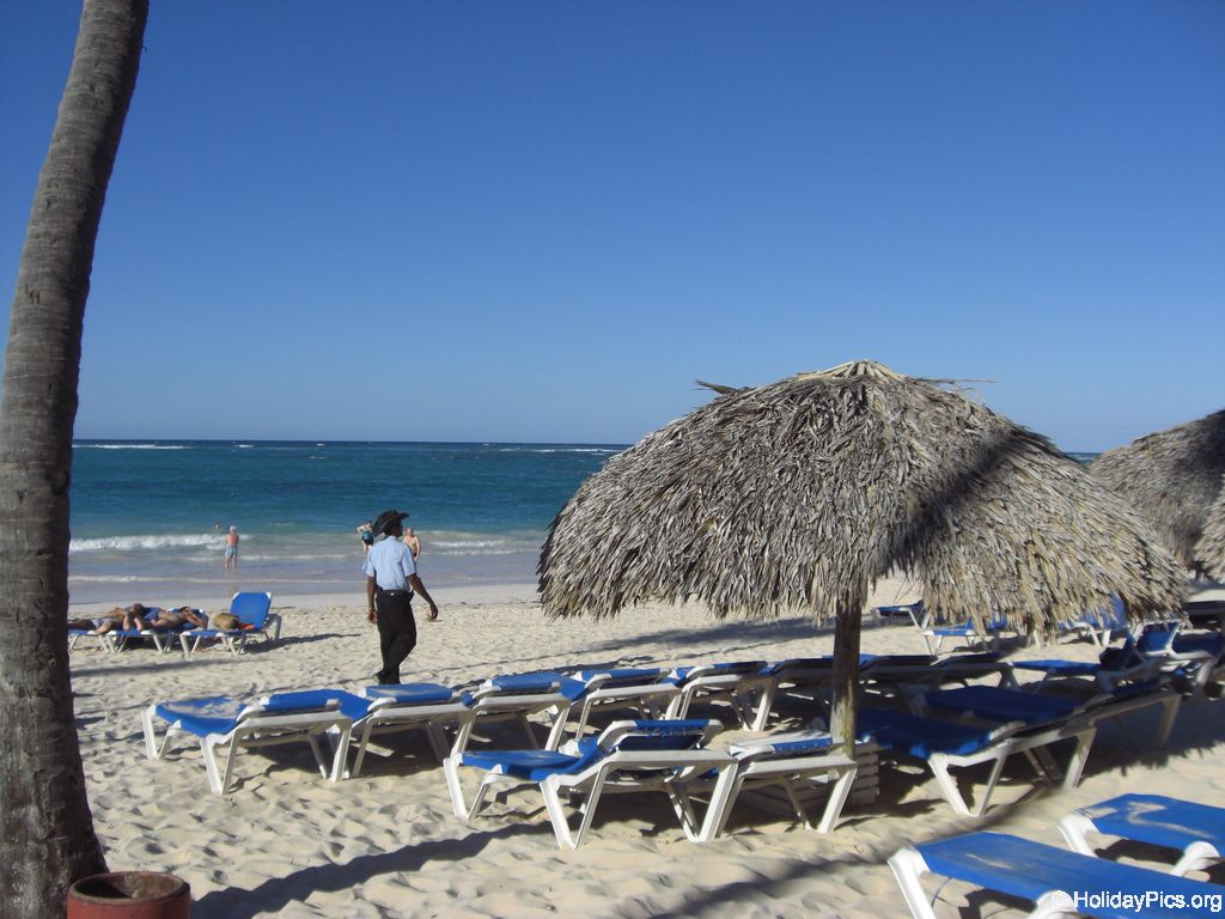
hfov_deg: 49.0
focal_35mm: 38
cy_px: 460
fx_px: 1345
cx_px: 612
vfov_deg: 37.7
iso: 64
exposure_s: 1/250
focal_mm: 6.2
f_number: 8
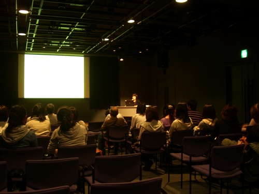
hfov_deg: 49.0
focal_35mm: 38
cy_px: 97
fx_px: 284
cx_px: 130
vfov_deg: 37.7
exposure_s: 1/3.33
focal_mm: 7.9
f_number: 2.8
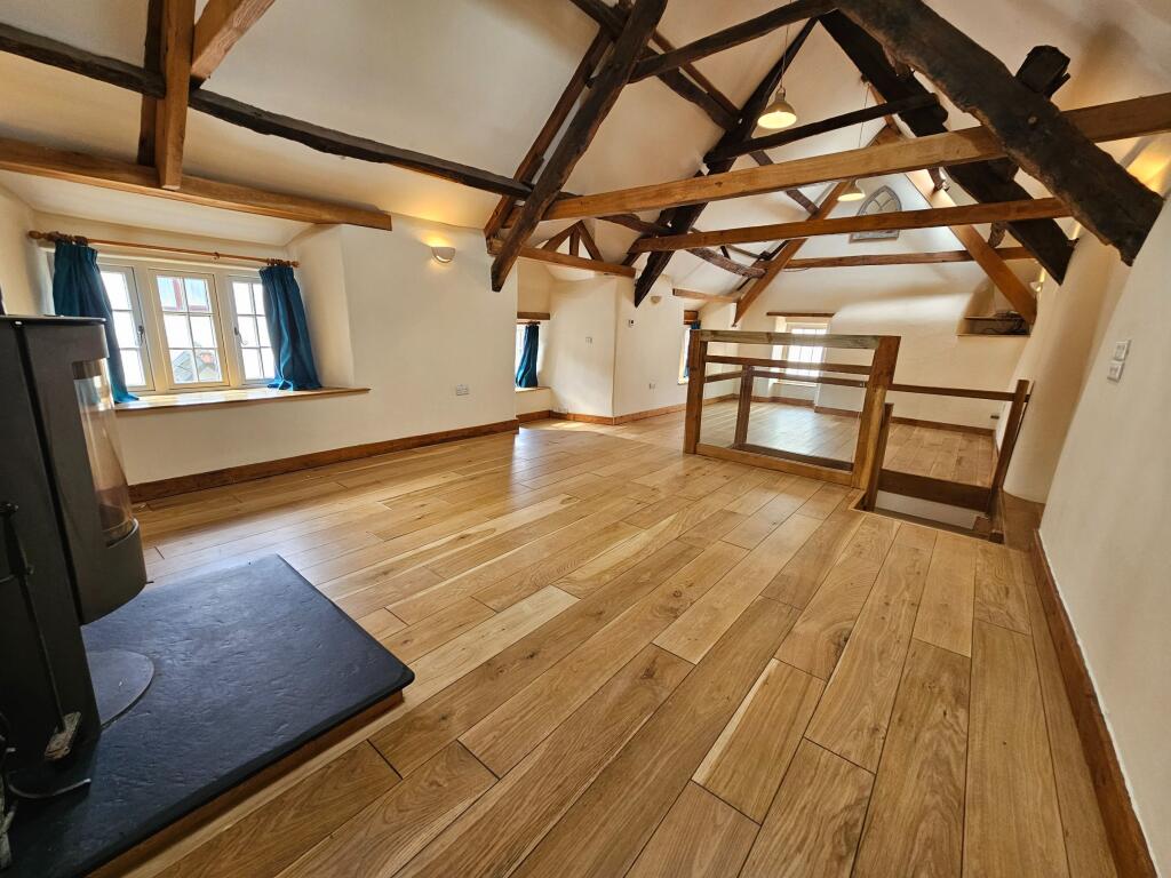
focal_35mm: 13
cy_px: 439
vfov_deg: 89.9
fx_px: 440
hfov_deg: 106.2
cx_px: 586
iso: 125
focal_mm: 2.2
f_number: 2.2
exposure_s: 1/50
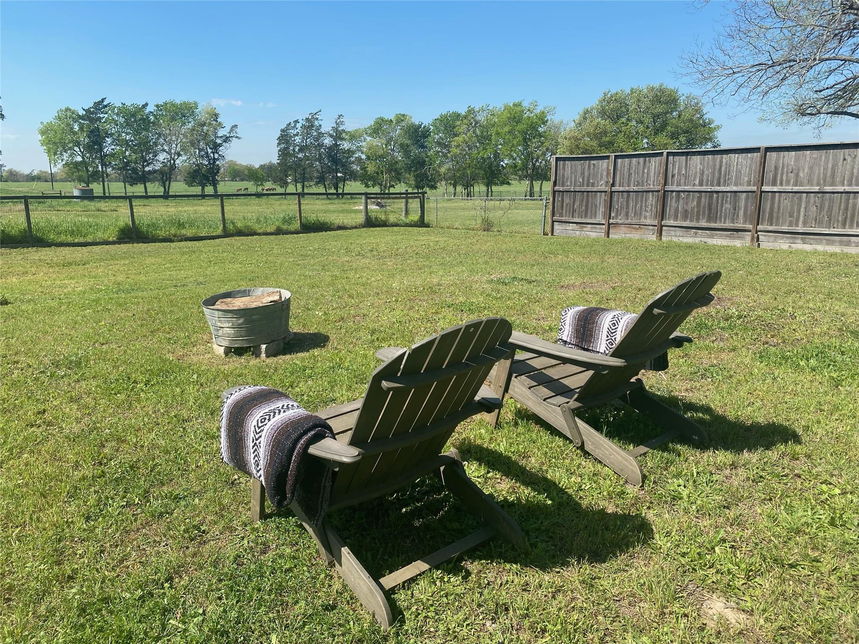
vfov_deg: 53.1
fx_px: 645
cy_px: 322
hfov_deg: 67.3
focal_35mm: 26
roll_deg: -1.2
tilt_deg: -11.8
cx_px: 430
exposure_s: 1/2222
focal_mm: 4.25
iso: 32
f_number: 1.8
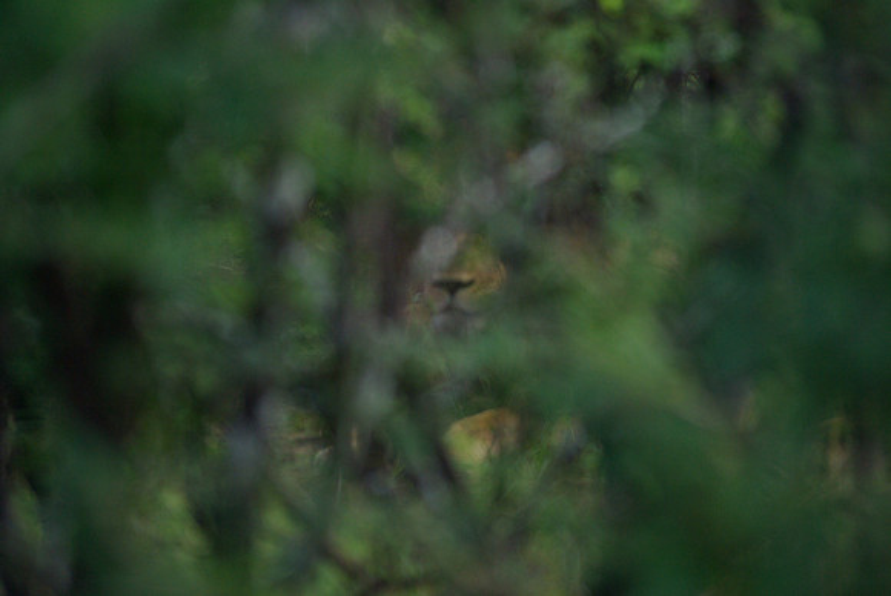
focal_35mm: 300
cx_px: 446
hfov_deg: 6.9
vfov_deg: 4.6
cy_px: 298
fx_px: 7432
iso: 400
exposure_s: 1/250
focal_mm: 200
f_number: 2.8
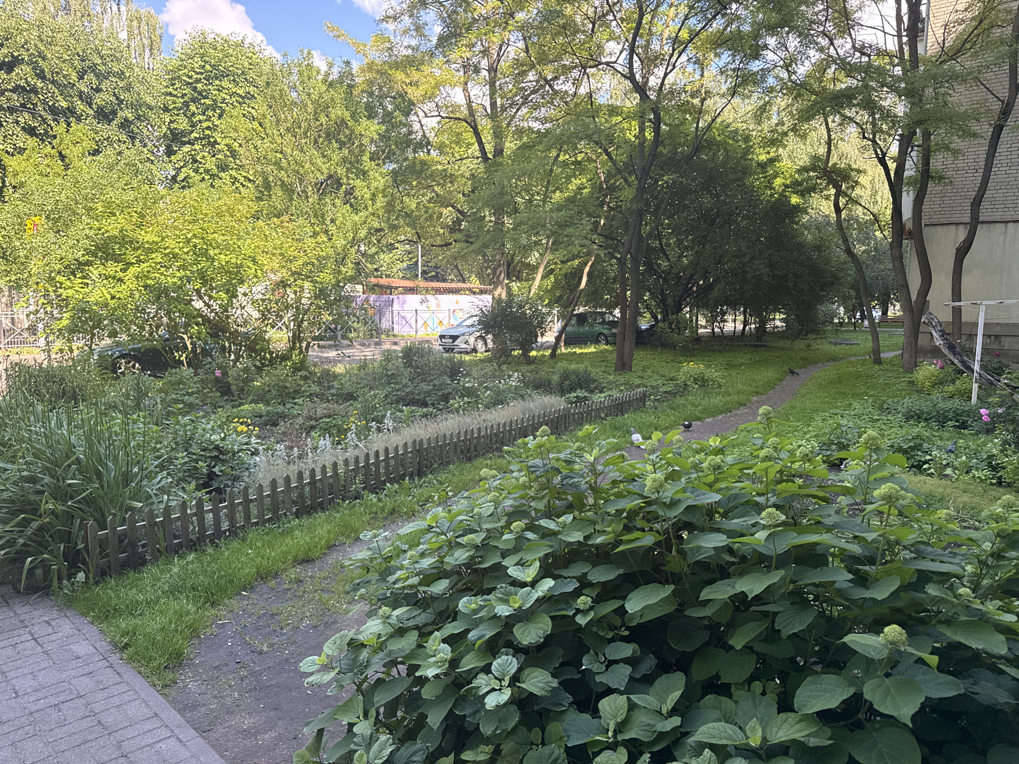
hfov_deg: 71.6
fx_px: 706
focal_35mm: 24
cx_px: 510
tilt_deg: -5.9
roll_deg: -0.5
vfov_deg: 56.8
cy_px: 382
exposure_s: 1/383
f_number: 1.78
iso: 100
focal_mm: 6.76
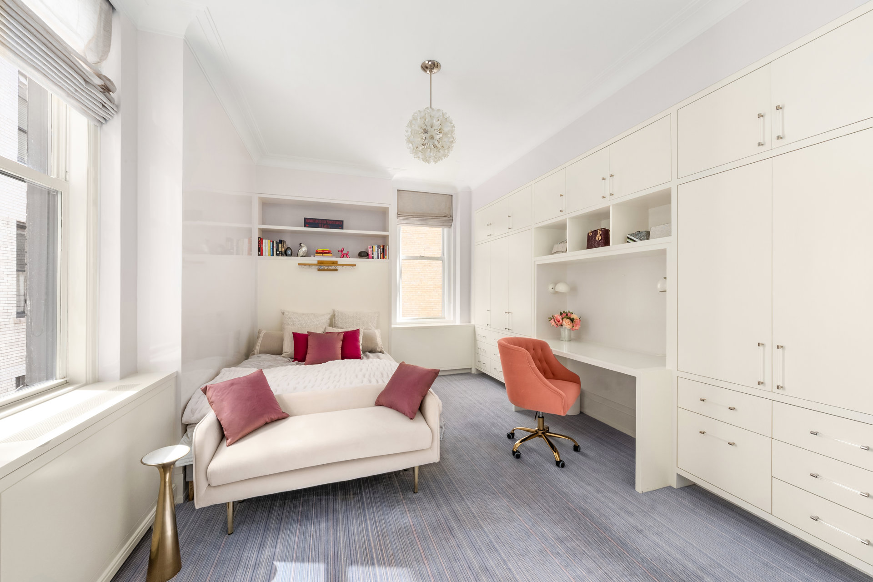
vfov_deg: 85.4
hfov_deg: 108.3
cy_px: 291
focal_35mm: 13
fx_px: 315
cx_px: 436
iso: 800
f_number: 20
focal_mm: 13
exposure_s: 1/6
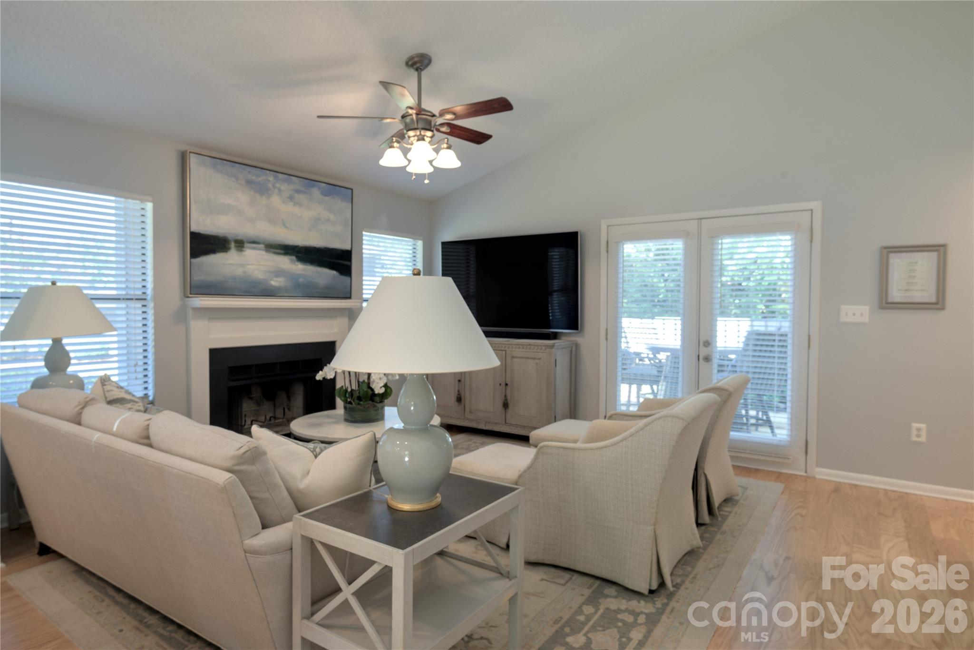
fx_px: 541
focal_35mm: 20
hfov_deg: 84.0
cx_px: 487
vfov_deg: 62.0
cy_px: 325
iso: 100
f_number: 7.1
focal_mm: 20
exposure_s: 1/6
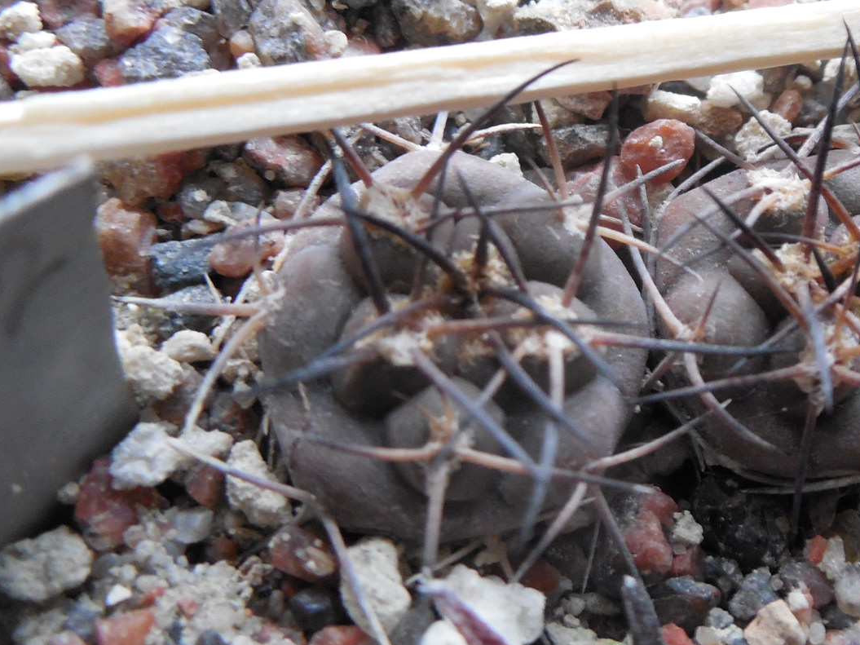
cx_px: 611
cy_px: 176
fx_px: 1168
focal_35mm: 47
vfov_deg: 30.4
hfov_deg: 39.7
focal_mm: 5.6
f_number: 3.6
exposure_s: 1/8
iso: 450
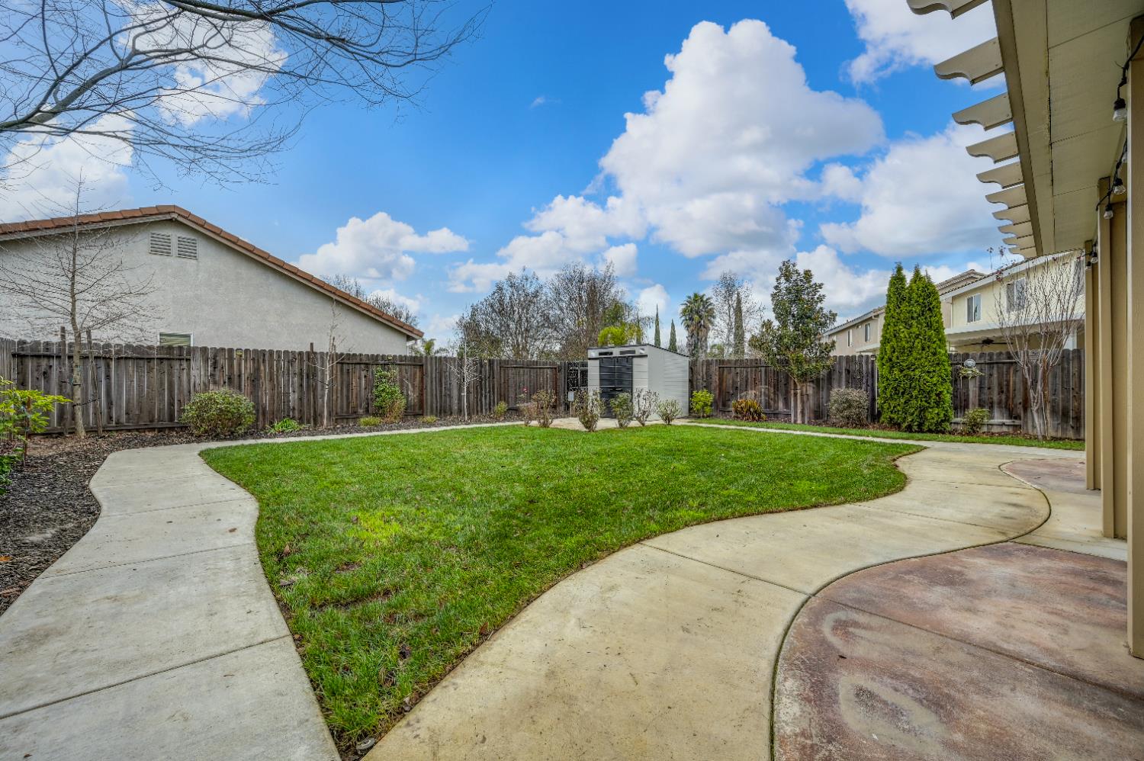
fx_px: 445
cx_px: 572
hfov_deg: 104.3
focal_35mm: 14
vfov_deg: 81.1
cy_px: 380
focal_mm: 14
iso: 500
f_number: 9
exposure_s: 1/320
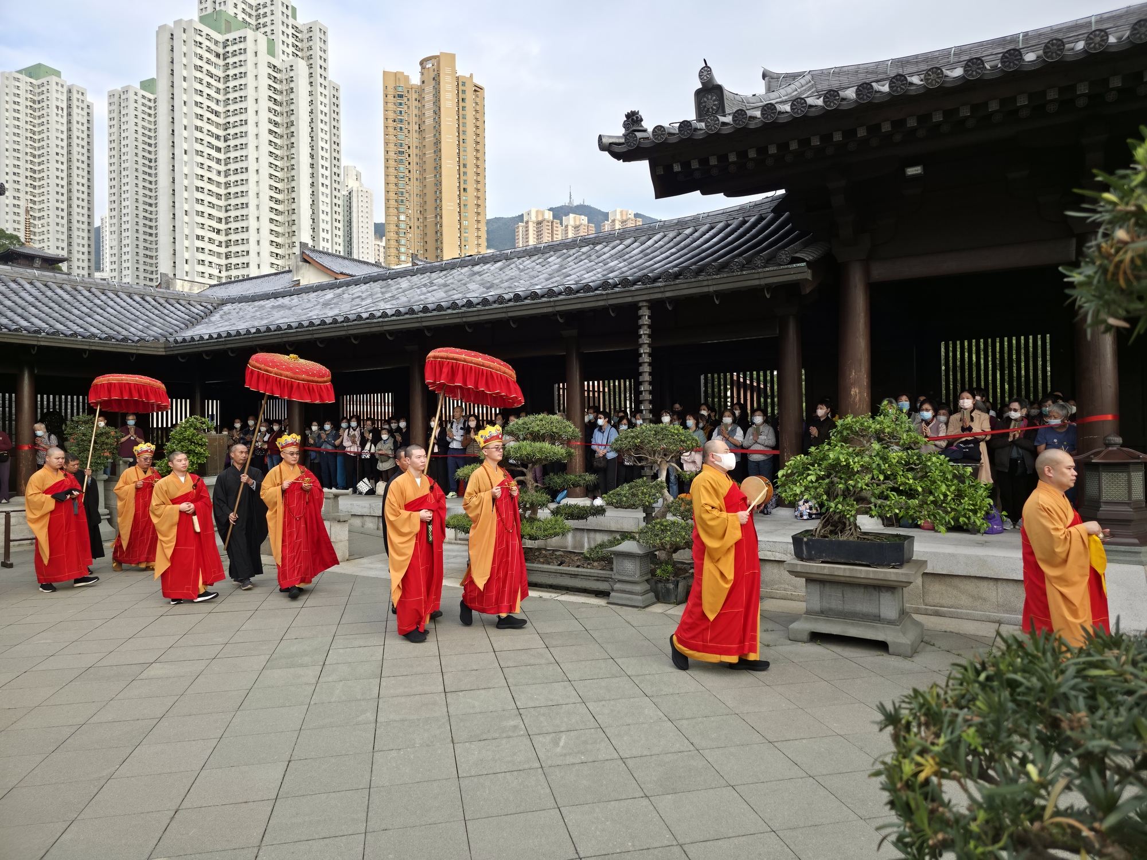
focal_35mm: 23
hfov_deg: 73.9
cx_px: 574
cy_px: 430
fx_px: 762
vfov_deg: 58.9
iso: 12
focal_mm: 6.3
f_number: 1.7
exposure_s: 1/177
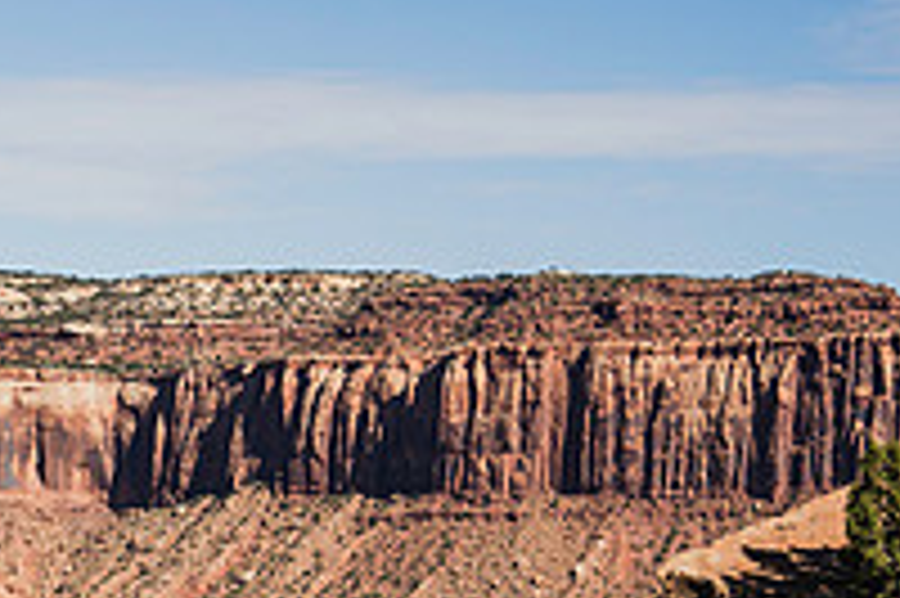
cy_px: 717
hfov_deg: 9.8
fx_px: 5146
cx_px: -198
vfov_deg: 6.6
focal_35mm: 206
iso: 100
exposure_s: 1/800
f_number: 5
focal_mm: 70
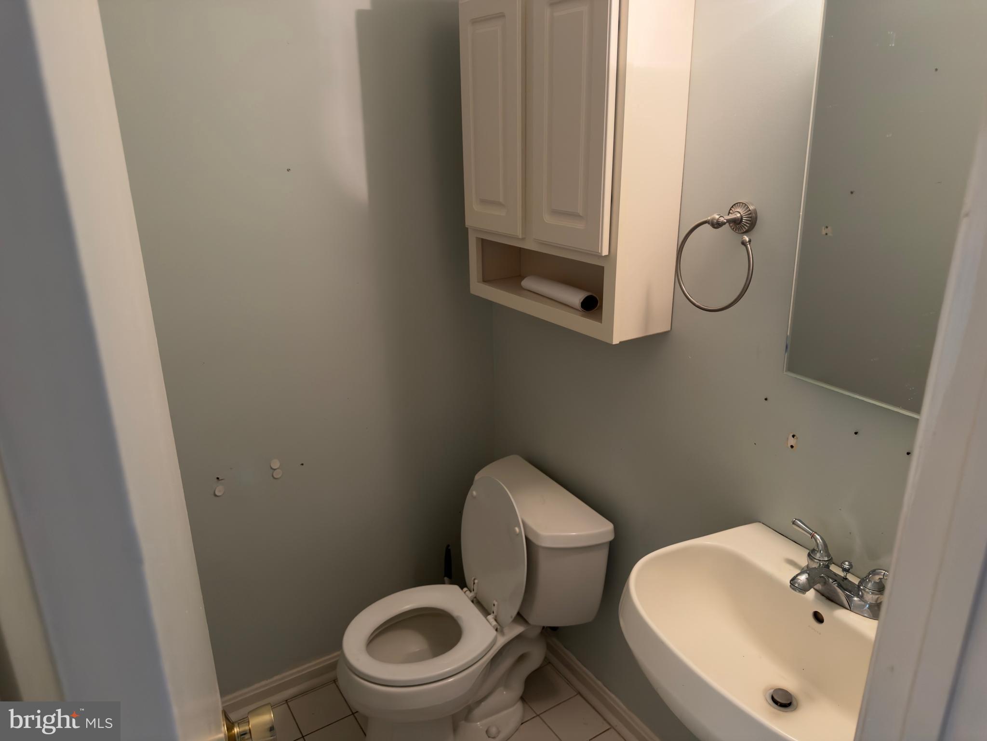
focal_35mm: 24
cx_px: 494
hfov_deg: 71.6
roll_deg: +1.0
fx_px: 684
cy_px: 370
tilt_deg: -18.3
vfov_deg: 56.8
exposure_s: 1/40
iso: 400
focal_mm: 6.76
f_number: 1.78
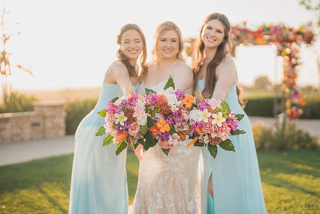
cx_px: 169
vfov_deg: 24.6
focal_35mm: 55
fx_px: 489
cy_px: 109
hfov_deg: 36.2
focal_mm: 50
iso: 200
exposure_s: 1/3200
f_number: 1.2
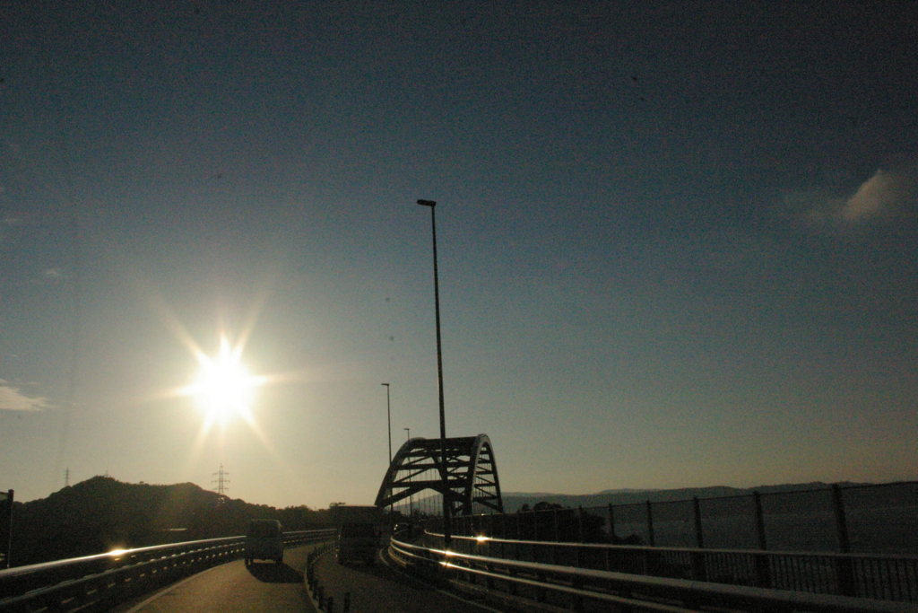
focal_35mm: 30
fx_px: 765
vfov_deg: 43.6
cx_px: 459
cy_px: 306
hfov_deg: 61.9
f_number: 27
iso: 3200
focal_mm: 20
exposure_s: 1/4000
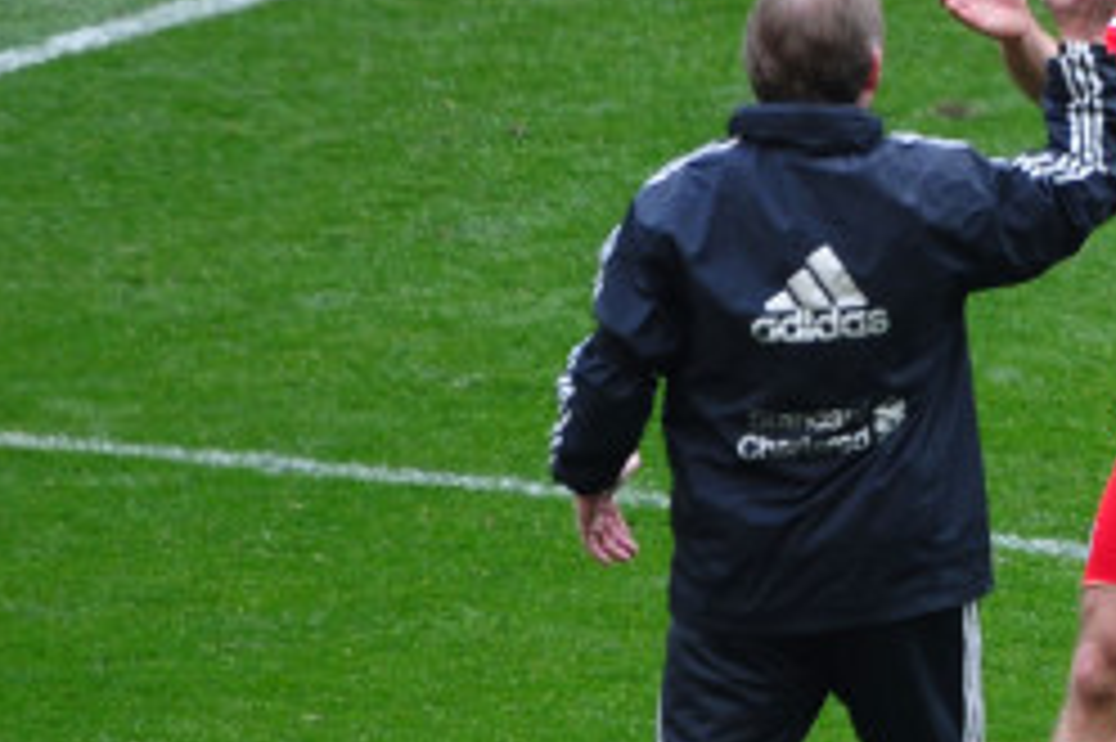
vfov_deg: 1.2
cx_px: 1094
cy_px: 456
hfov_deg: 1.8
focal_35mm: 1147
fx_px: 35532
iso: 800
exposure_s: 1/1000
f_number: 4
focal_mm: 500
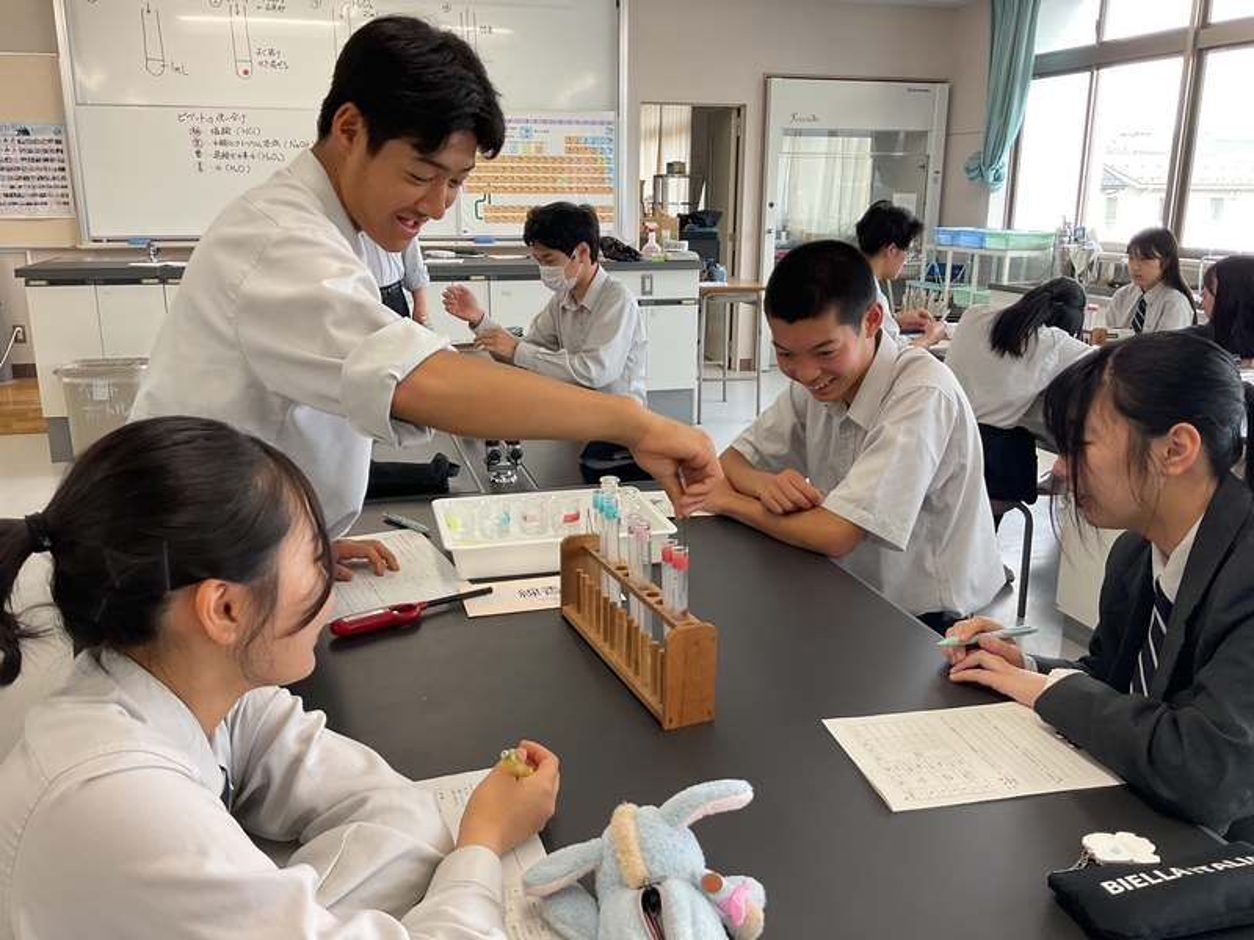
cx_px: 627
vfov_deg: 48.2
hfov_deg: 61.7
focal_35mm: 29
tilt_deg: -15.8
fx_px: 1051
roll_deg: +0.6
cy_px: 470
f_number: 1.8
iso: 50
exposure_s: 1/100
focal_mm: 3
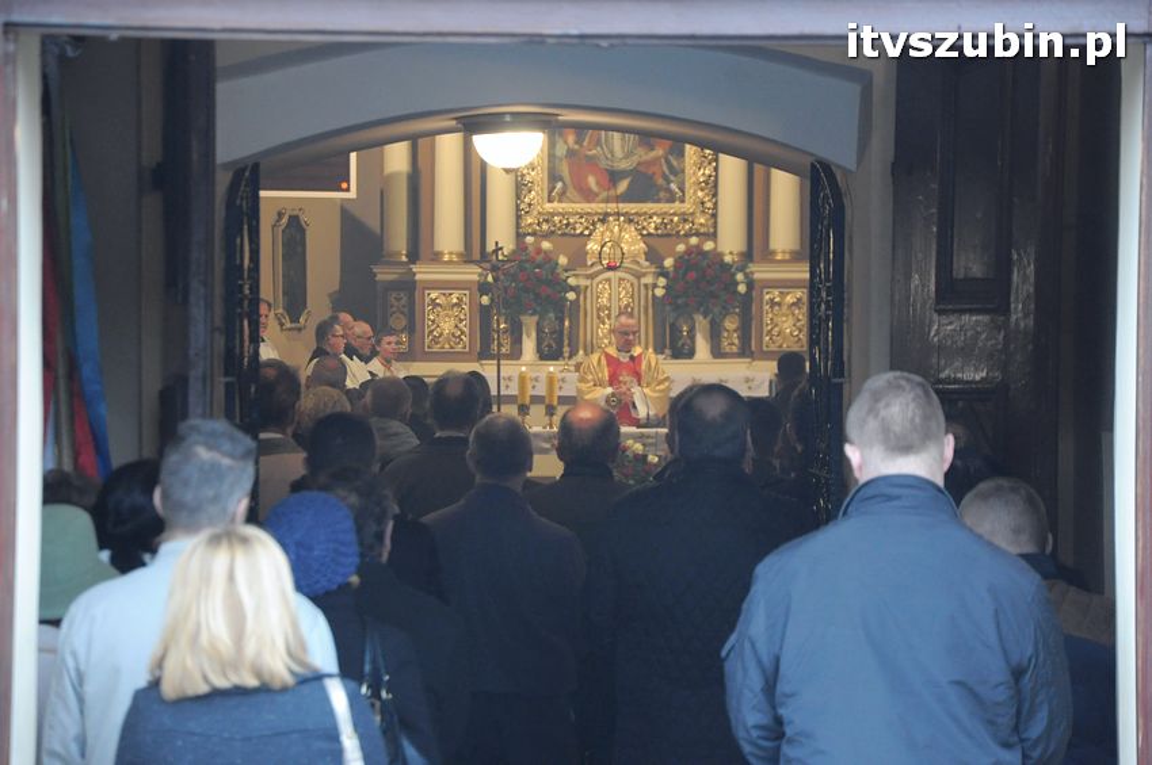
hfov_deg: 13.1
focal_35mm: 158
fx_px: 5035
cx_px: 576
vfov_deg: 8.7
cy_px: 382
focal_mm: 105
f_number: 5.6
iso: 1600
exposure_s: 1/40
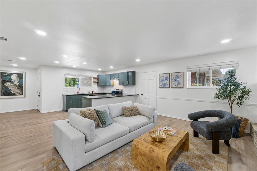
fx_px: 107
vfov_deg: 77.3
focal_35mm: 15
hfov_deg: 100.4
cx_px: 128
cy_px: 86
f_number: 8
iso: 200
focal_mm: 10
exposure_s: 1/30
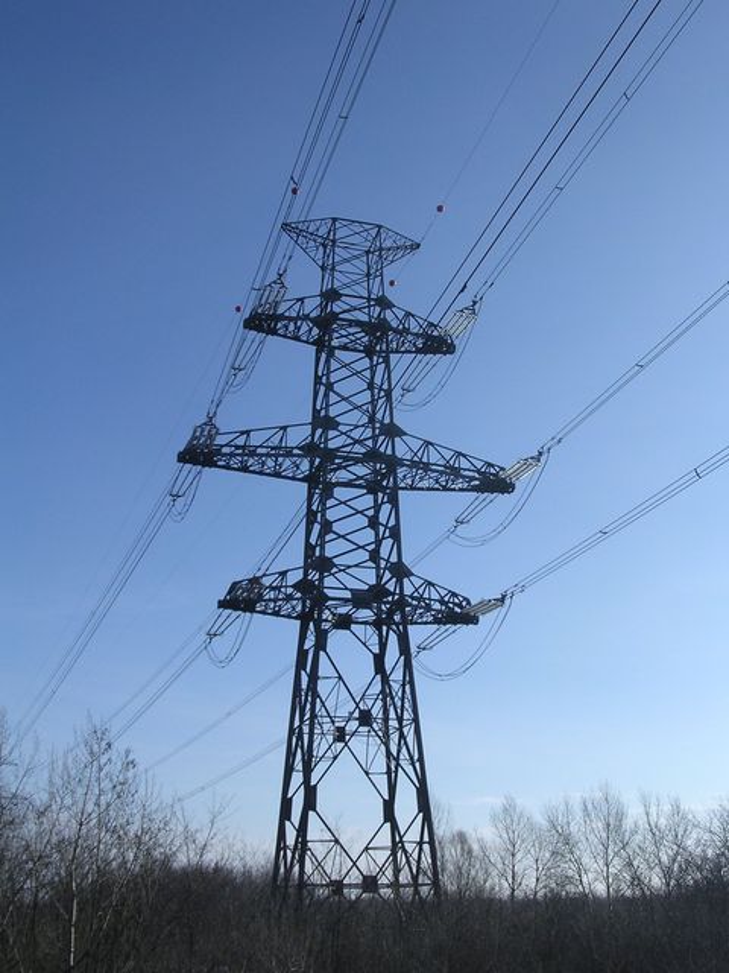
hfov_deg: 37.7
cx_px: 364
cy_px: 486
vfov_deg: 49.0
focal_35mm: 38
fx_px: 1067
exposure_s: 1/475
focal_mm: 5.8
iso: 100
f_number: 5.6
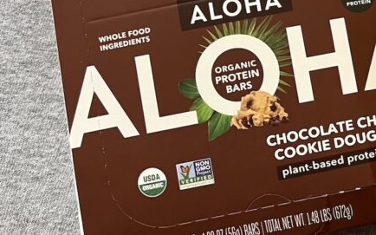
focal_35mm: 65
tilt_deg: -82.4
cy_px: 63
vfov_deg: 19.9
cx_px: 434
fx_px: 666
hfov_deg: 28.1
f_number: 1.5
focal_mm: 5.7
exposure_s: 1/60
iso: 400
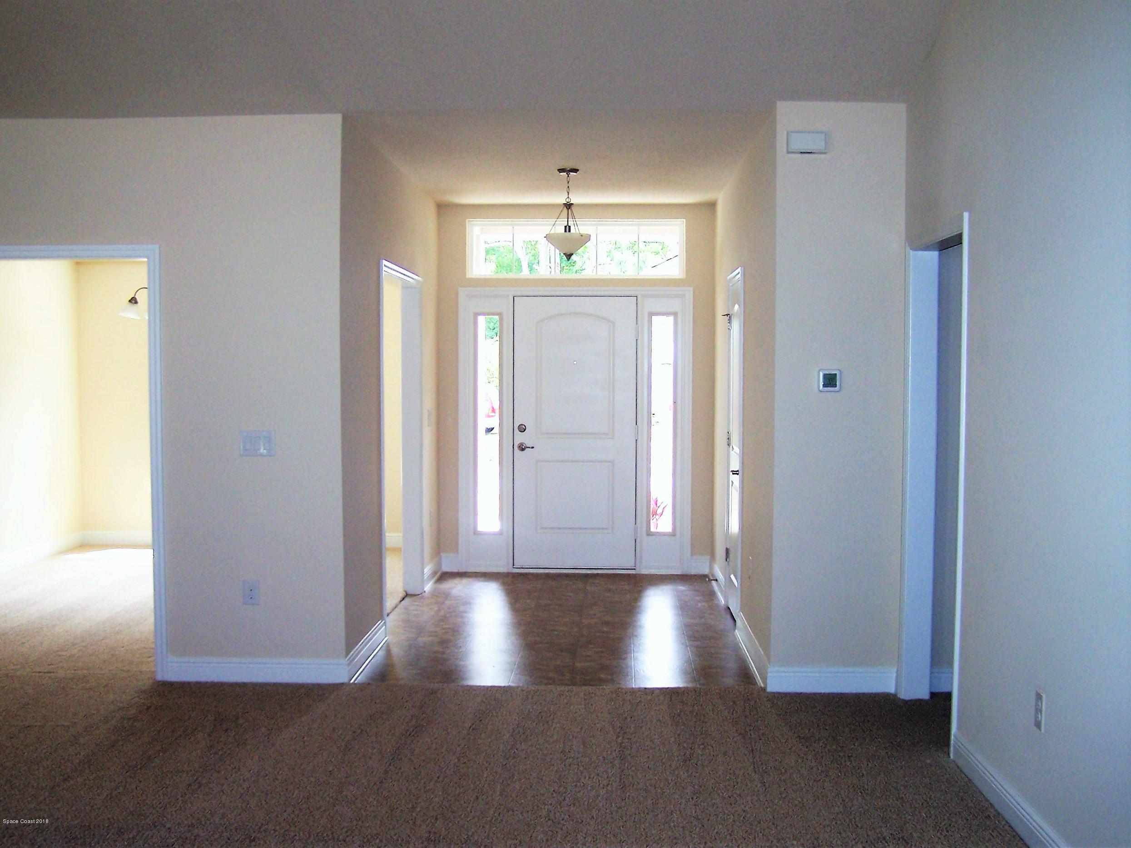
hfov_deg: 49.0
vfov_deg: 37.7
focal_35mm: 38
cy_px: 424
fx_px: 1241
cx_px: 566
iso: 140
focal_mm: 6.3
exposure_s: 1/60
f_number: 2.8
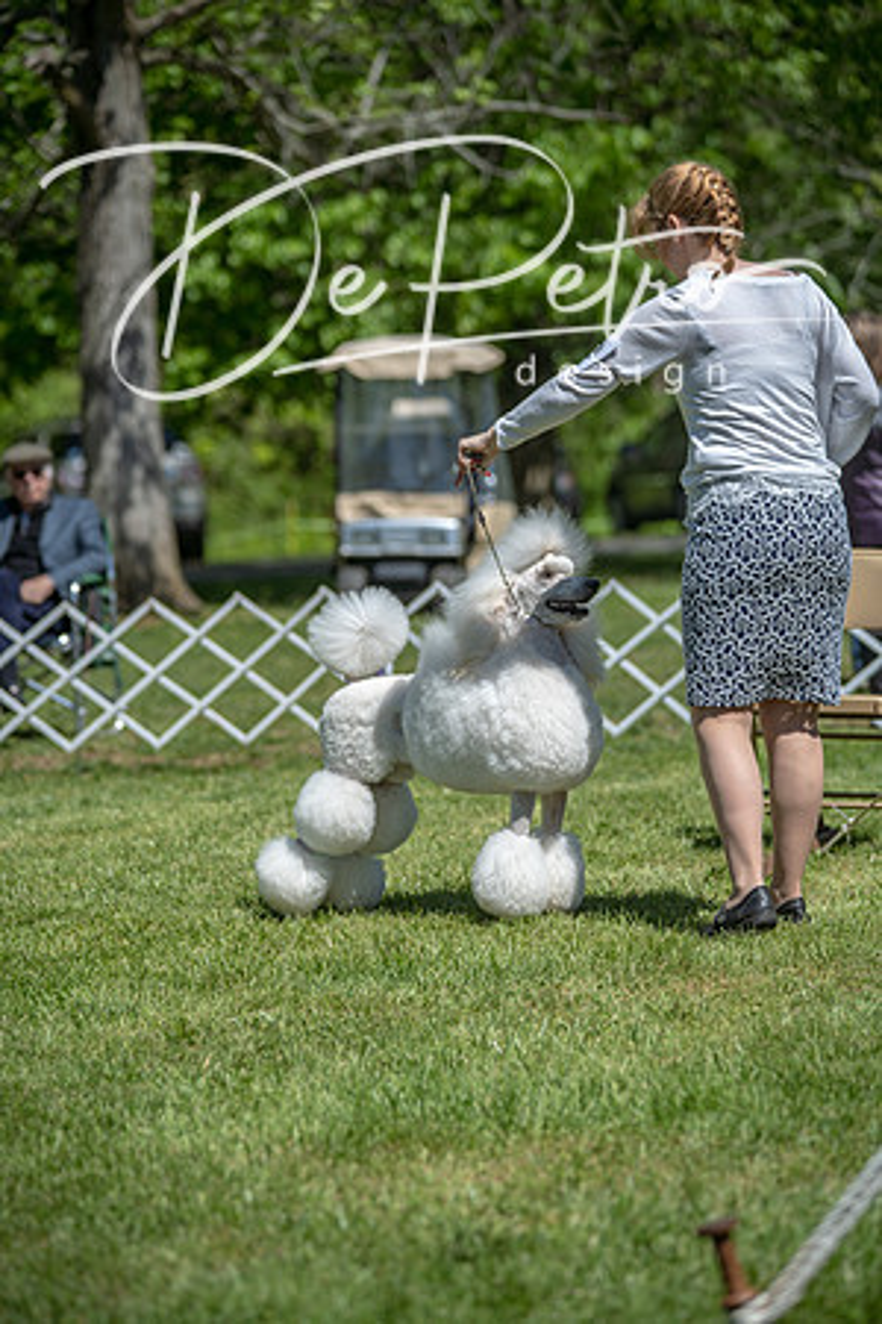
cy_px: 662
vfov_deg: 15.2
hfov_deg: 10.2
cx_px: 441
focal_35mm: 135
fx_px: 4961
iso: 100
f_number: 4
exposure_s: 1/1000
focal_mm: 135
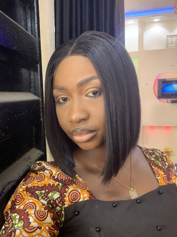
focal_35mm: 32
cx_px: 88
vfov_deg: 56.8
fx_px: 218
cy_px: 118
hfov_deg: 44.2
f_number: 2.2
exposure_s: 1/40
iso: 320
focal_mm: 2.87
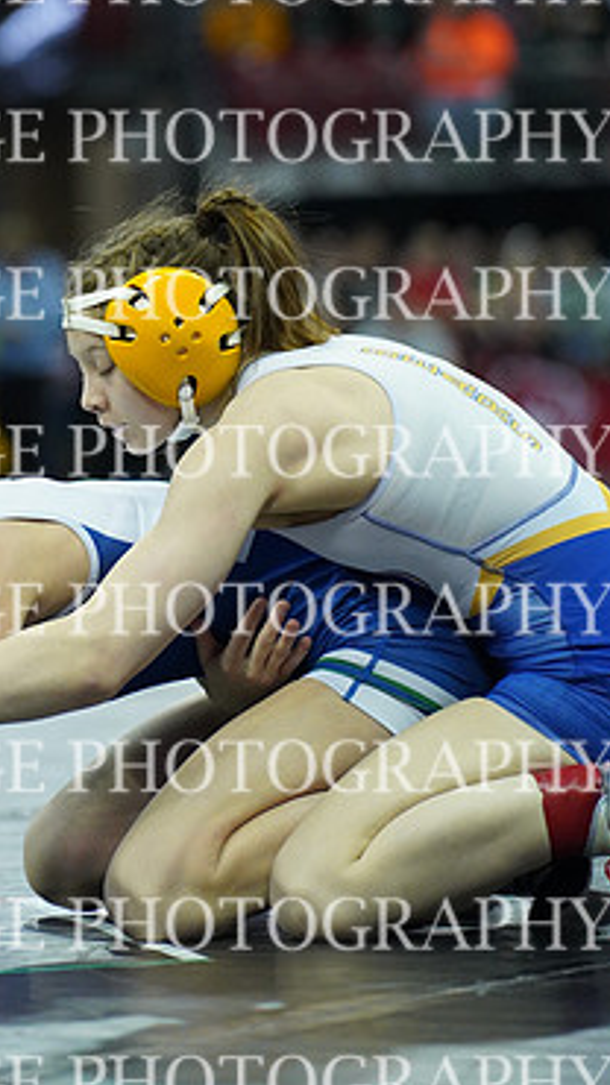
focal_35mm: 240
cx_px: 48
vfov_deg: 9.0
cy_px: 372
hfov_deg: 5.1
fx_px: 6904
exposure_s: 1/1250
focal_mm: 146
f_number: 2.8
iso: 6400
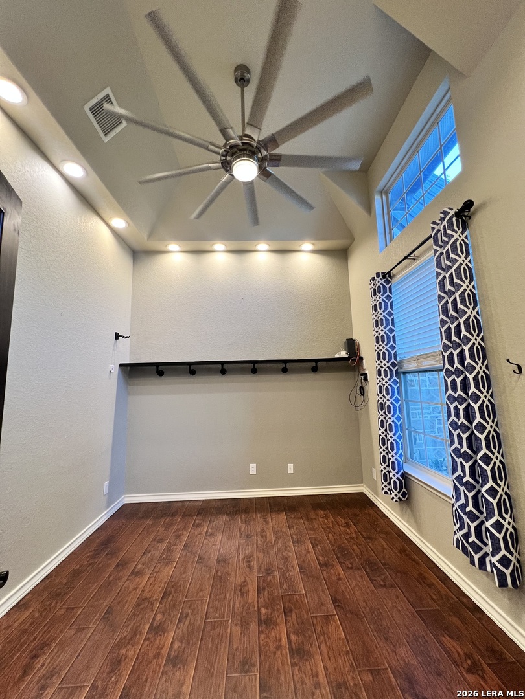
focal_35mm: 13
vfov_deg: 106.2
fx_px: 263
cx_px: 262
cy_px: 350
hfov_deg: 89.9
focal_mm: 1.57
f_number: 1.8
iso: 125
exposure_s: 1/120
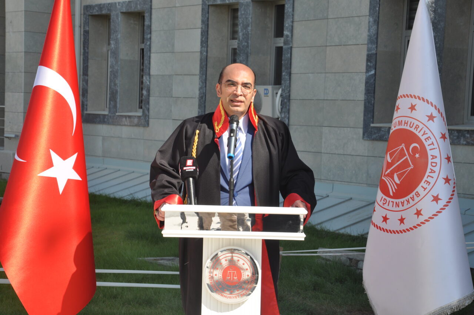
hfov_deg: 21.9
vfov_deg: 14.7
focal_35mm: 93
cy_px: 158
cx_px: 237
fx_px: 1223
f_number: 8
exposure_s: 1/250
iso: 200
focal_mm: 62
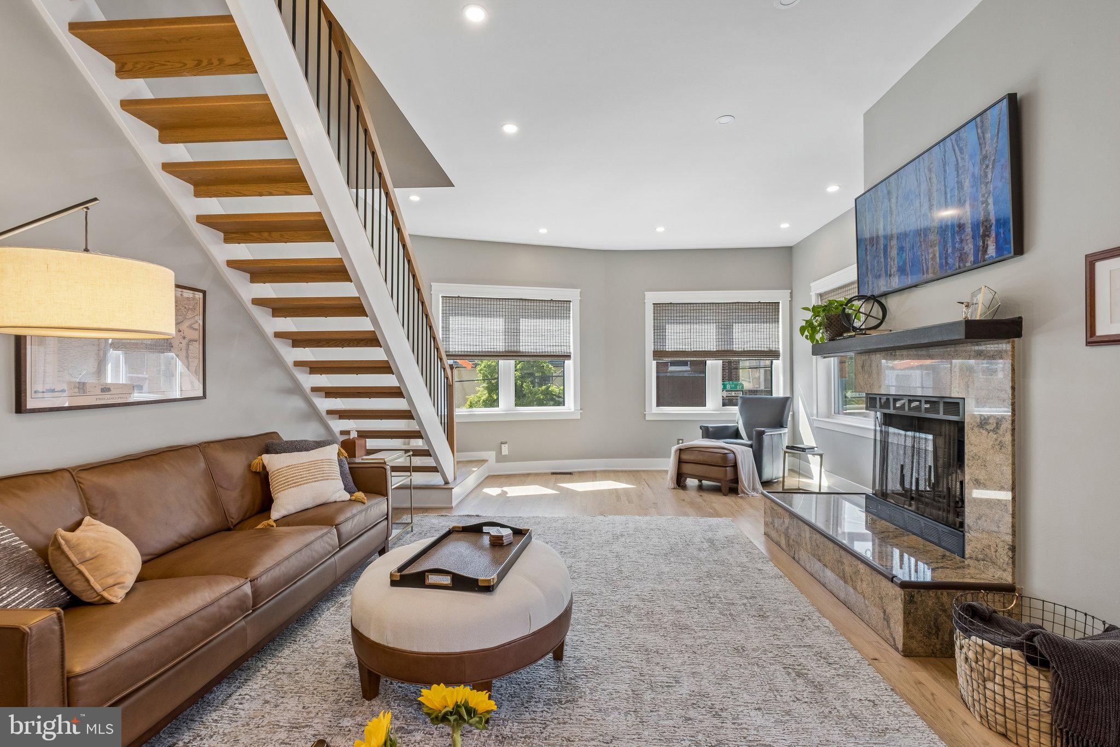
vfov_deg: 77.3
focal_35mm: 15
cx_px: 560
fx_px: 467
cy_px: 374
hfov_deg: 100.4
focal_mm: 10
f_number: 8
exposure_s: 1/10
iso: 250
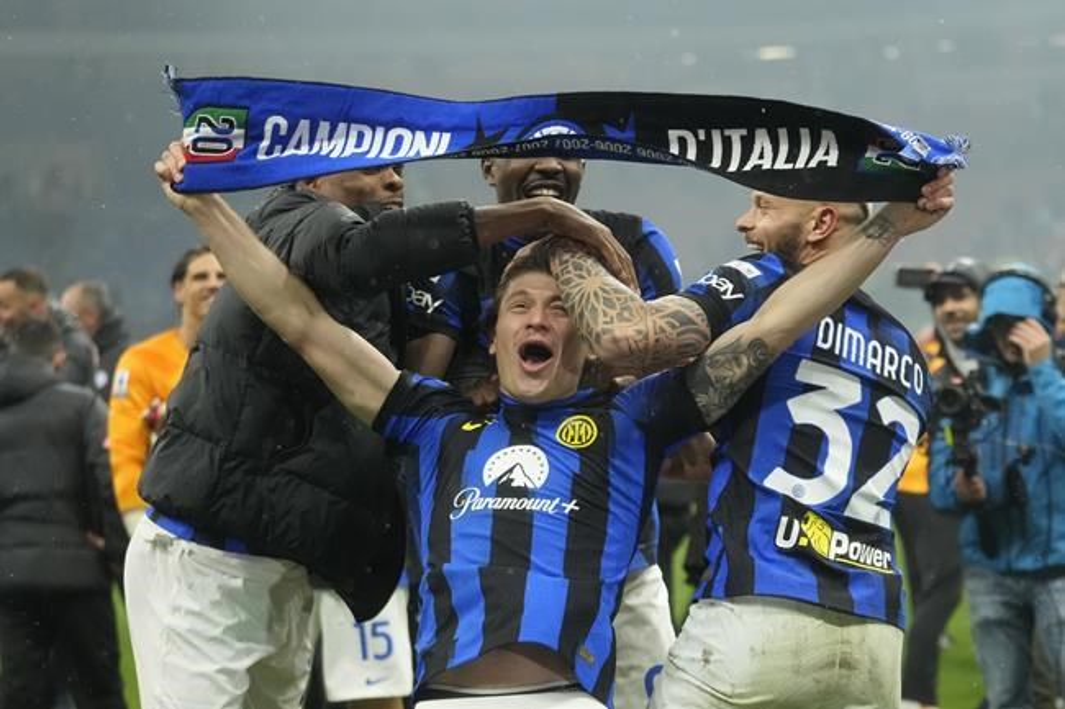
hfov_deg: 28.9
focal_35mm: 70
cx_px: 532
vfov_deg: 19.4
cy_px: 354
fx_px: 2070
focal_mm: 70
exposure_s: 1/2000
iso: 3200
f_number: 2.8
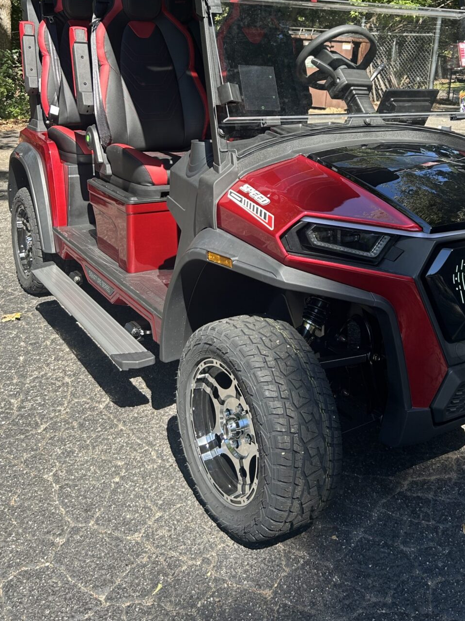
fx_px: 699
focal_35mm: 39
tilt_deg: -12.6
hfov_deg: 36.8
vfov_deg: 46.5
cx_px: 260
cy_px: 173
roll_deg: -2.4
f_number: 1.5
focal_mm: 5.7
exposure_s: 1/646
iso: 50
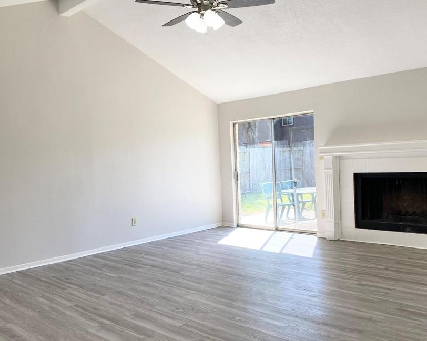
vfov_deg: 45.7
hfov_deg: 55.7
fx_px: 404
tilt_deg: -3.7
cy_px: 182
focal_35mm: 32
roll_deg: +3.0
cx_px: 217
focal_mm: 4.25
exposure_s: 1/232
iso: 32
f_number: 1.8
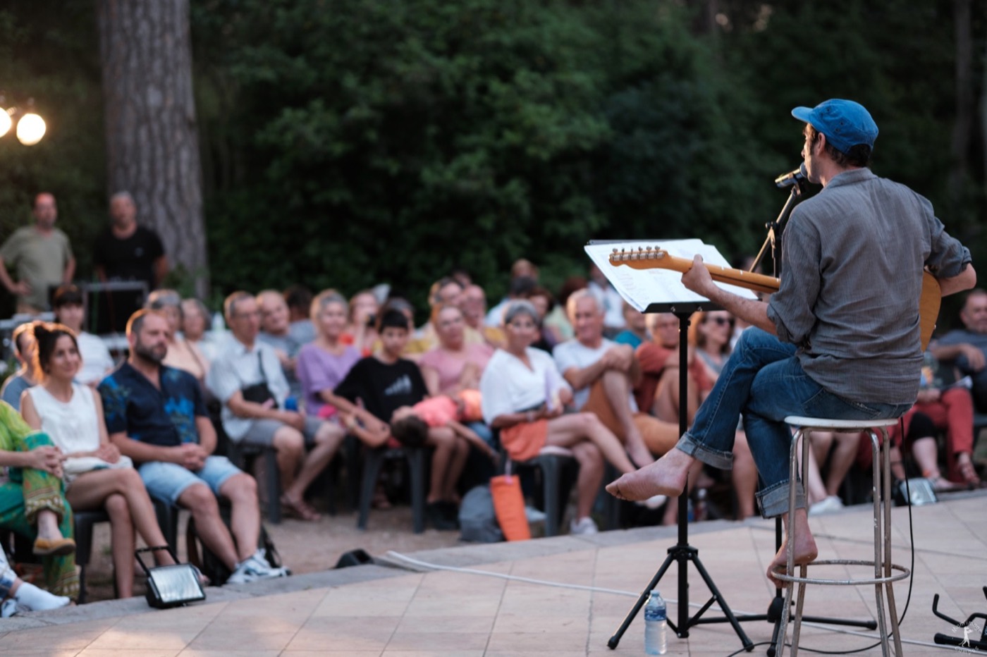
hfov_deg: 24.2
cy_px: 328
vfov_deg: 16.2
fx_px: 2302
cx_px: 494
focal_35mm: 84
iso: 400
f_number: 1.6
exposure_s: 1/160
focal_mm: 56
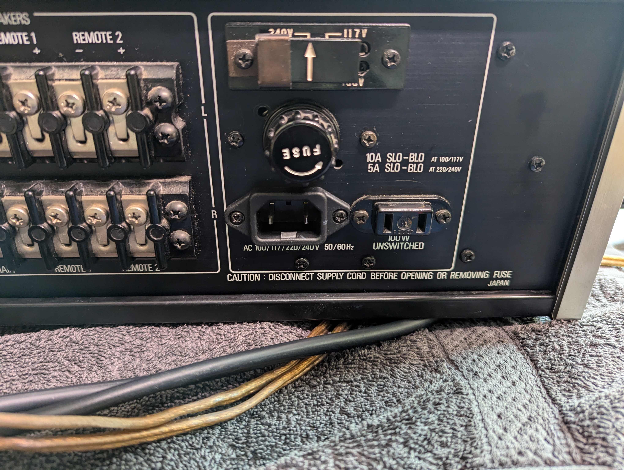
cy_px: 235
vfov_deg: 56.9
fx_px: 433
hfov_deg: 71.5
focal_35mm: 24
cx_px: 312
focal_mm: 6.81
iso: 585
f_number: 1.85
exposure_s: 1/68
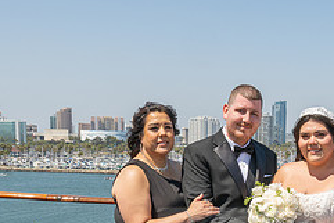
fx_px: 622
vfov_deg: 19.7
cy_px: 230
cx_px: 272
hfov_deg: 29.3
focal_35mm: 67
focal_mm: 24
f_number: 11
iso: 200
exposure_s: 1/200
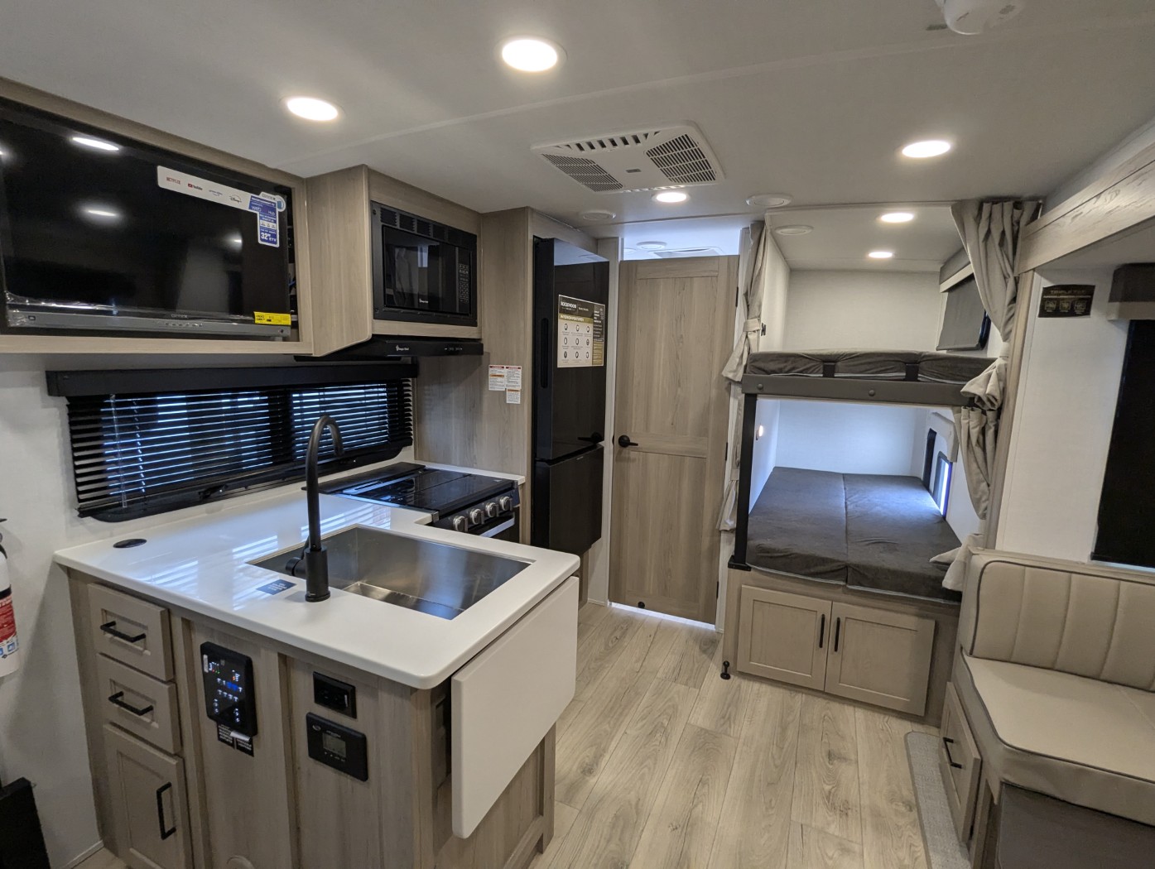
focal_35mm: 16
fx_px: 535
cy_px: 434
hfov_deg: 94.4
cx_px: 578
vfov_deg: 78.2
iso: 146
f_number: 2.2
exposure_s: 1/87.1
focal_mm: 2.35
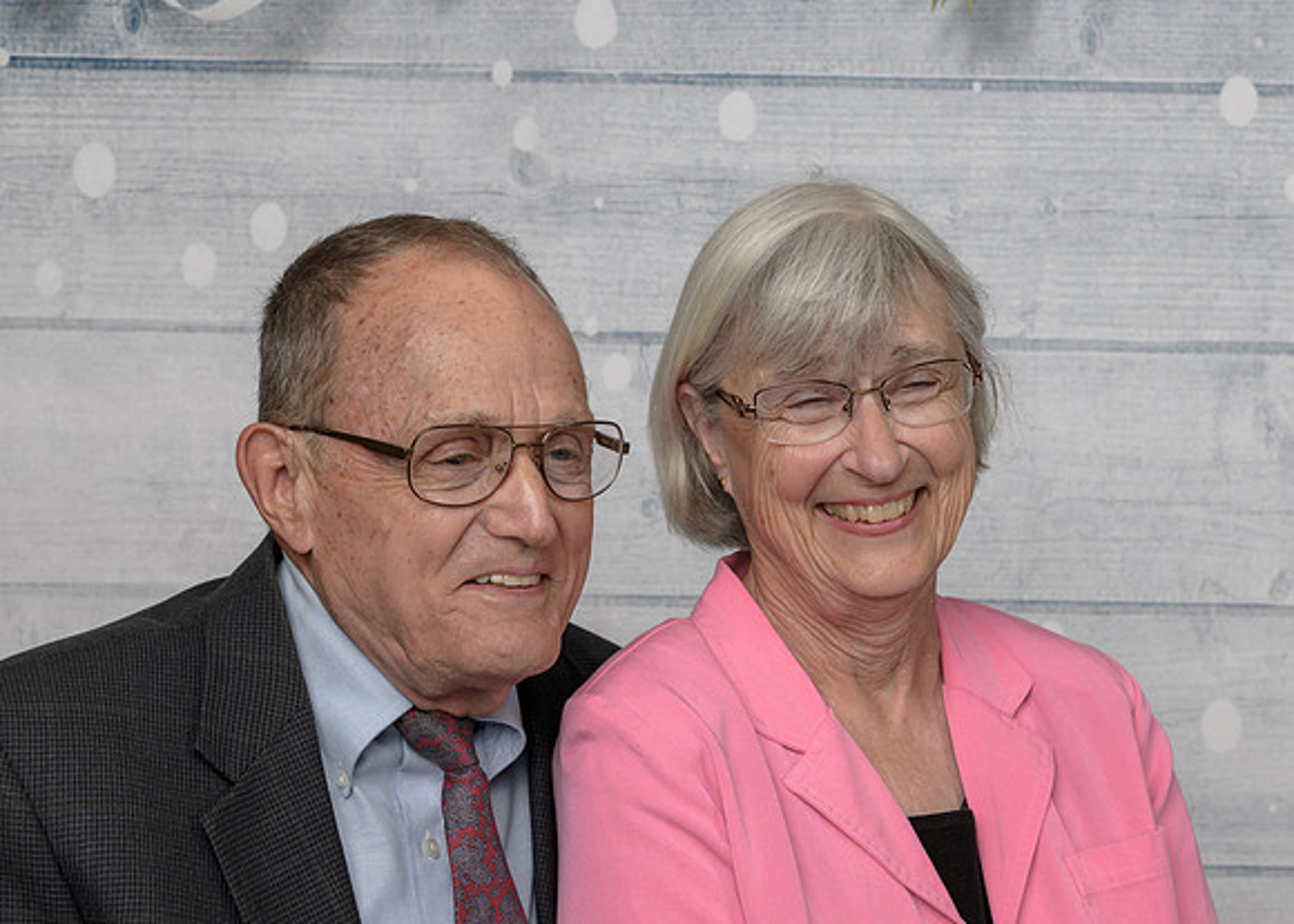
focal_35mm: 79
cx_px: 673
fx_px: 2917
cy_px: 333
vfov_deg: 18.0
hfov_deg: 25.0
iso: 400
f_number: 10
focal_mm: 55
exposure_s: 1/125
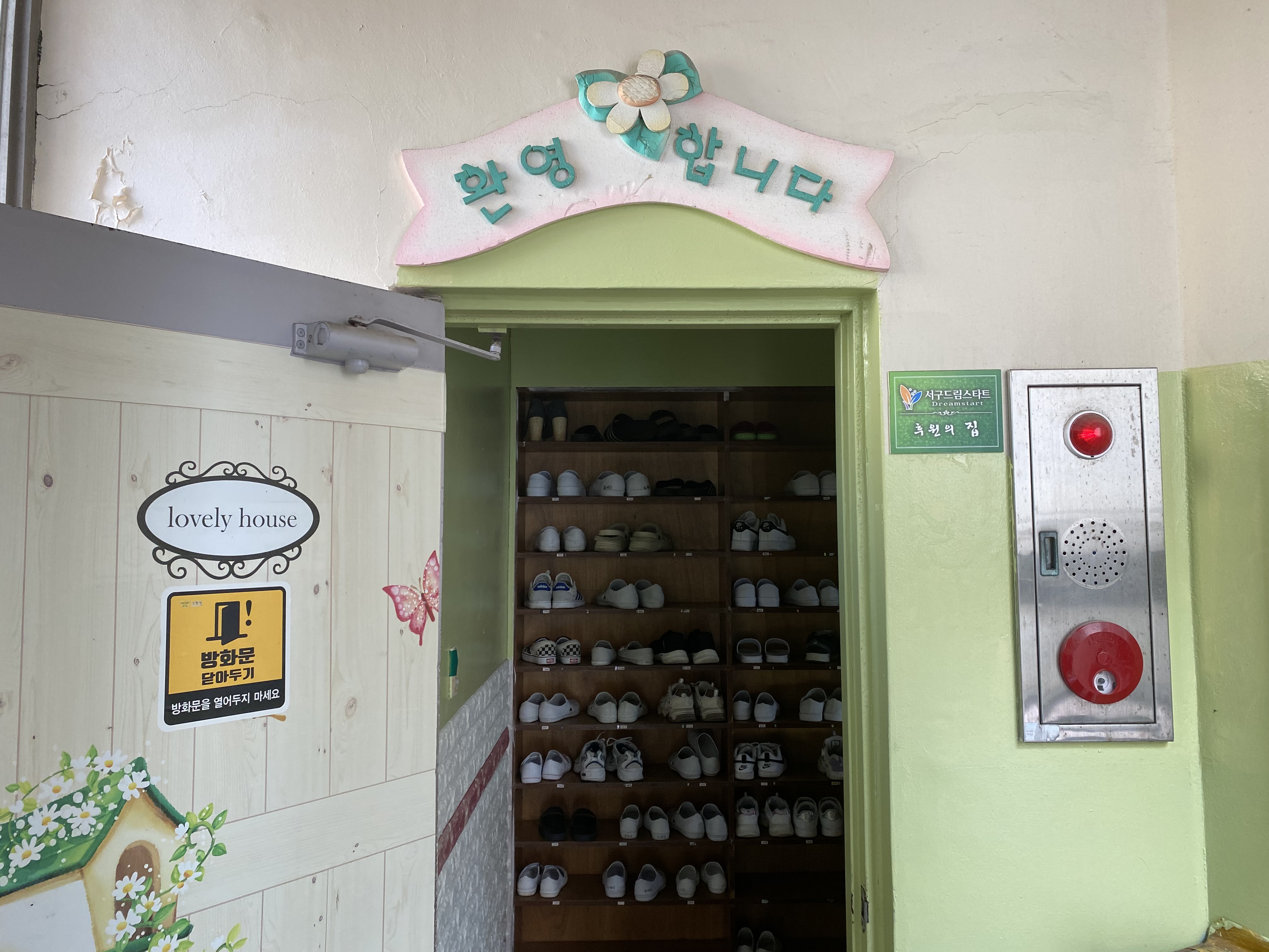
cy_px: 476
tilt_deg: +5.6
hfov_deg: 67.3
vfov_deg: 53.1
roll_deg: +1.2
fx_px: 953
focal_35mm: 26
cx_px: 634
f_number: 1.8
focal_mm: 4.25
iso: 80
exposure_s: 1/121
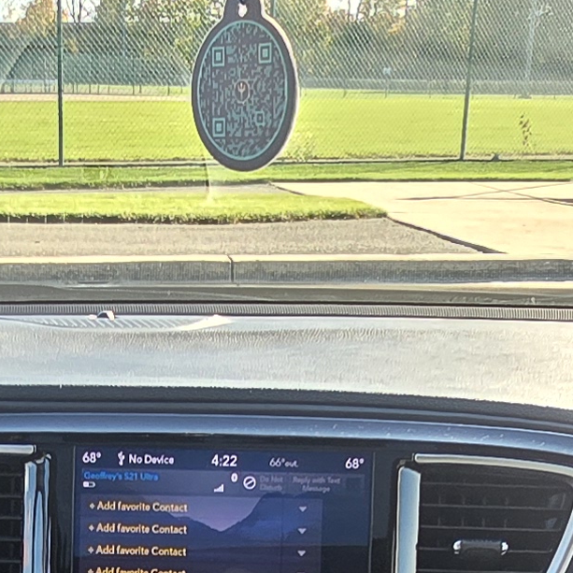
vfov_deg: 21.1
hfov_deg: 22.7
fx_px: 1405
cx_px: 94
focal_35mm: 75
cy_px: 726
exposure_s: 1/202
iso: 50
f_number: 2.2
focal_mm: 2.2
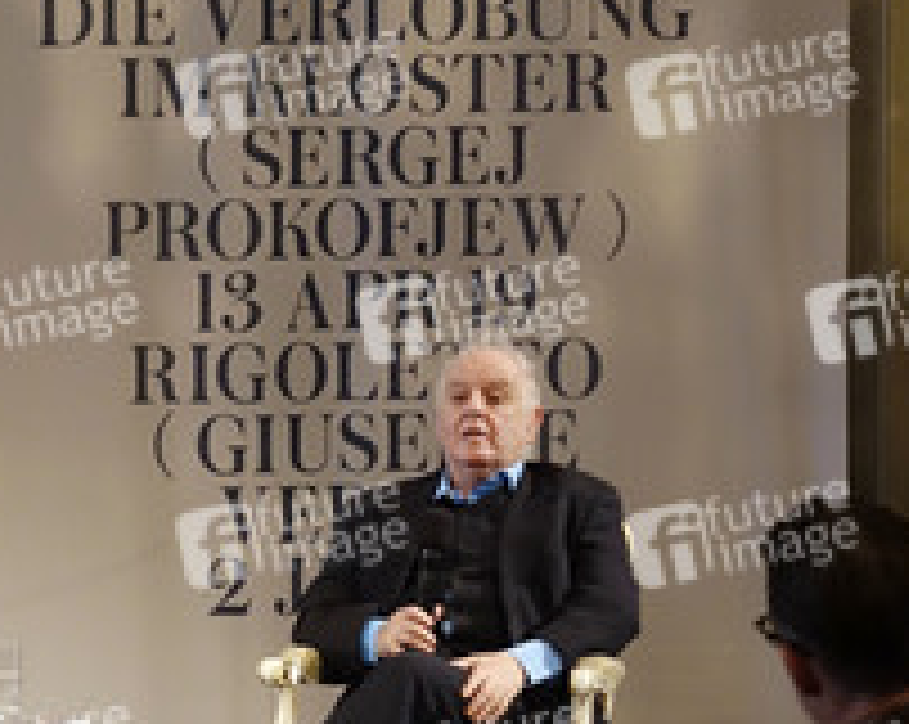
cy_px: 648
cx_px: -97
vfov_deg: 8.1
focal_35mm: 191
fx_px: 5131
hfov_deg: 10.0
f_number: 3.5
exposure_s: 1/60
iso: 800
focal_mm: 33.41
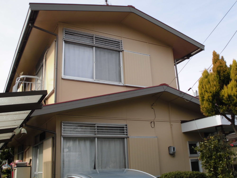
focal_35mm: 38
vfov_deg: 37.7
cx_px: 118
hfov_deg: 49.0
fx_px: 260
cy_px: 89
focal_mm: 6.9
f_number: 4.2
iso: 100
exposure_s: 1/320
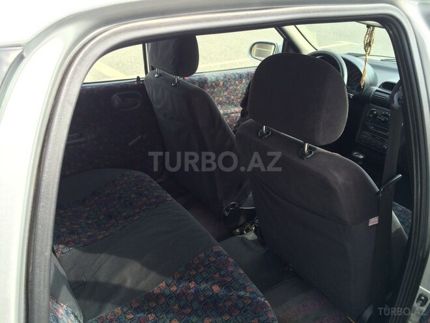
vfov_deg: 48.2
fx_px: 360
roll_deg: -0.3
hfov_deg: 61.7
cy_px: 162
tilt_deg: -26.8
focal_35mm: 29
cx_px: 215
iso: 32
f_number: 2.2
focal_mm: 4.15
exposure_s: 1/253
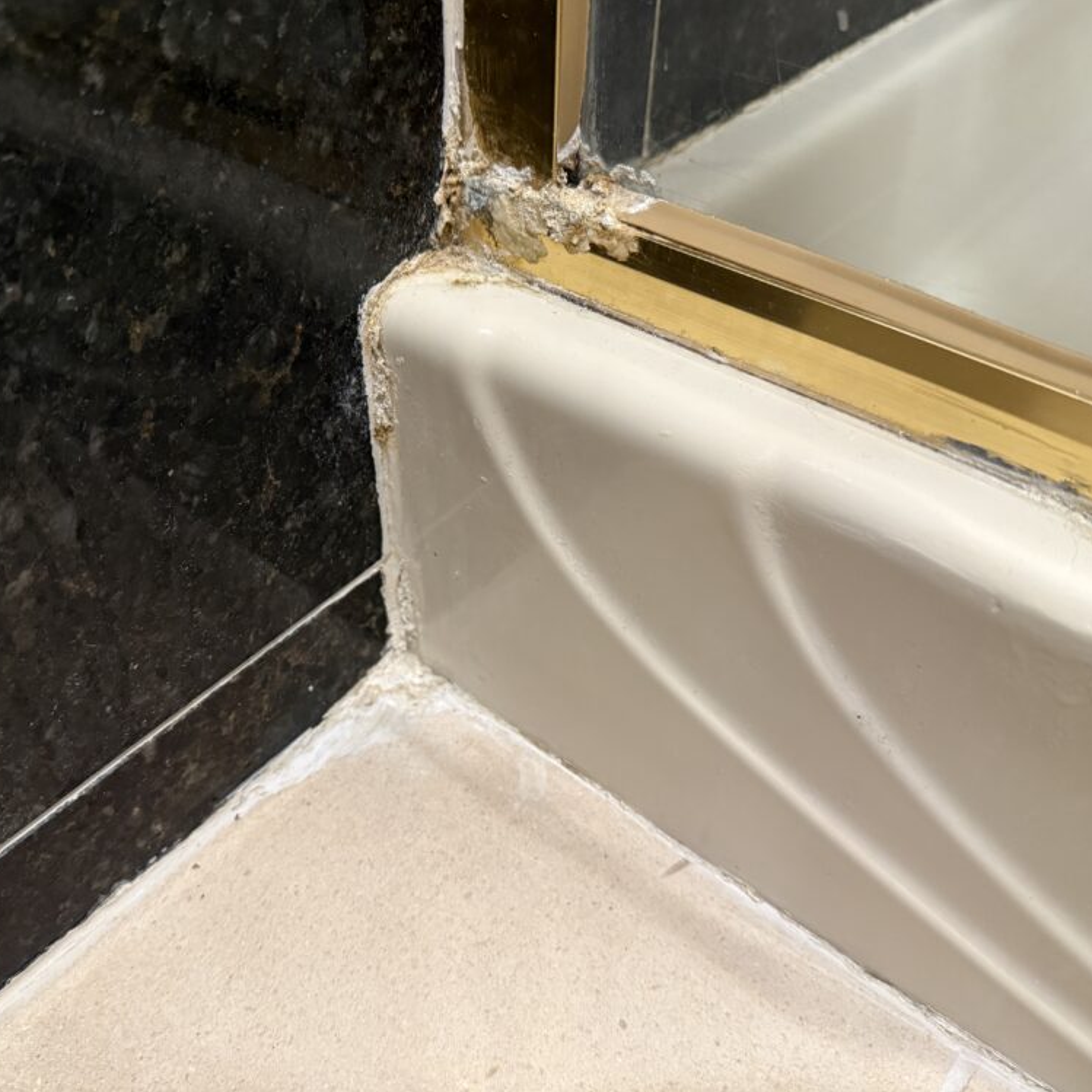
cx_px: 493
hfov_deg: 55.5
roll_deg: +2.4
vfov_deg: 55.6
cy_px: 535
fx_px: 1035
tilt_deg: -42.0
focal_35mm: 29
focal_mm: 6.76
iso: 500
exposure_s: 1/60
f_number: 1.78
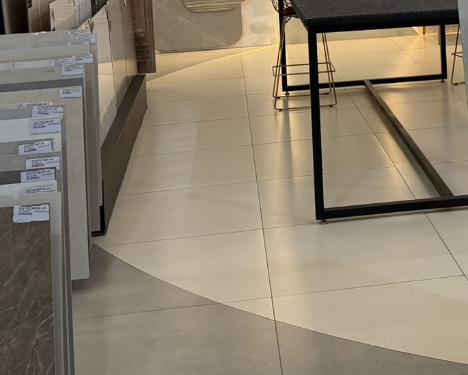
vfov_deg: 20.6
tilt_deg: -3.2
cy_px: -63
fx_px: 970
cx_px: 388
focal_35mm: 70
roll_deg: +2.8
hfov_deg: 26.5
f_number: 1.78
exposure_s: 1/120
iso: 160
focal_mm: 6.76
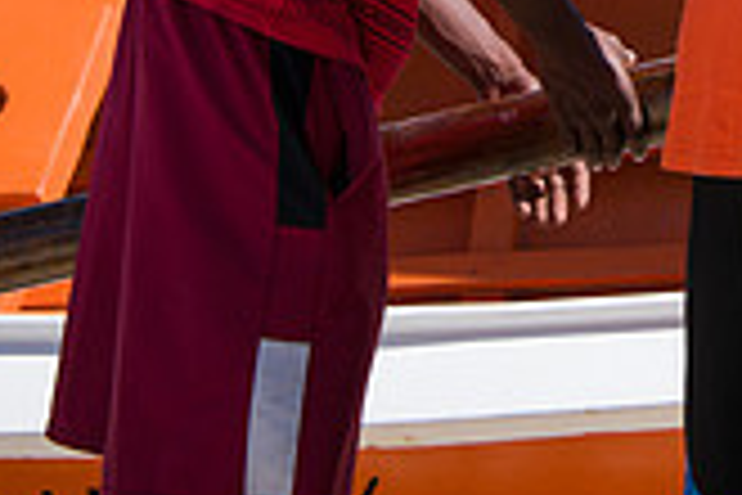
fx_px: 6142
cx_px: 738
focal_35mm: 298
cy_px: -223
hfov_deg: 6.9
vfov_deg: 4.6
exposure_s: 1/320
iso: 110
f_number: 9
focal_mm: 85
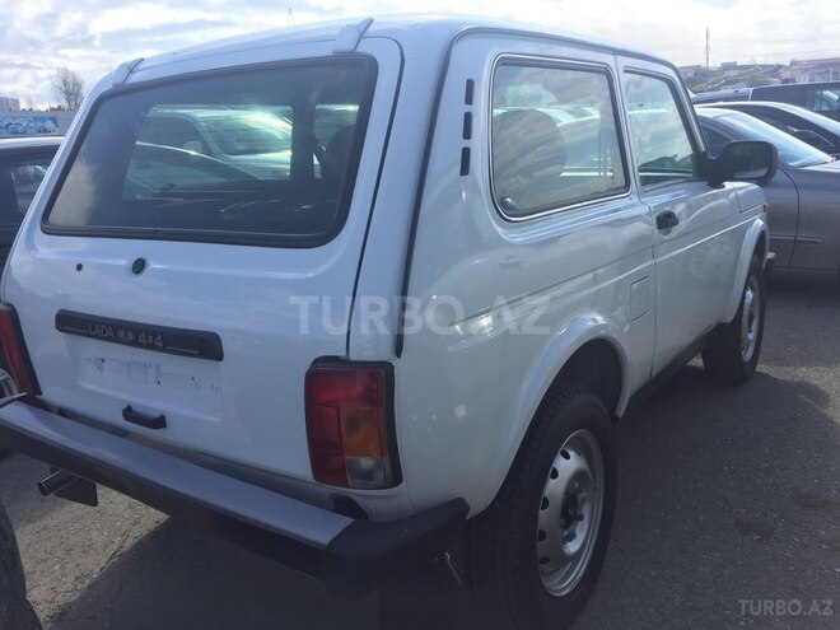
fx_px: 704
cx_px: 420
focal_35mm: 29
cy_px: 315
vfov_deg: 48.2
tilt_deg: -12.8
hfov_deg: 61.7
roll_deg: +4.8
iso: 32
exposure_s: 1/1276
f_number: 2.2
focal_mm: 4.15
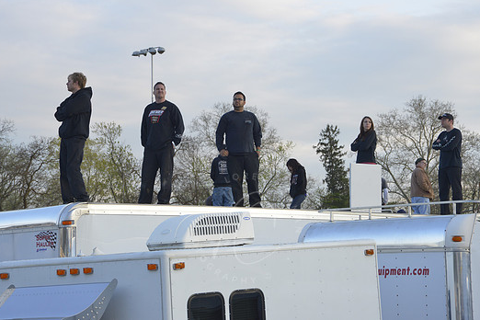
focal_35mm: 100
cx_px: 246
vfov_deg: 13.7
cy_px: 143
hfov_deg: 20.4
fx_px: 1333
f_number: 8
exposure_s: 1/250
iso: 800
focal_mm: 90
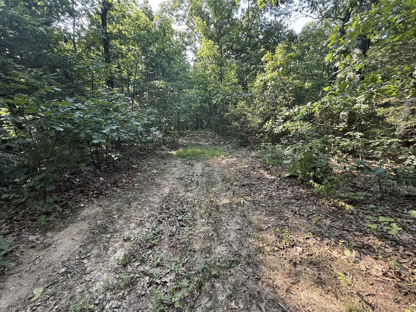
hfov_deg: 102.1
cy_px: 156
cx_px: 208
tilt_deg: -12.9
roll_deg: +1.2
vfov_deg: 85.7
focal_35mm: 14
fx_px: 168
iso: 64
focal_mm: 2.22
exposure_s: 1/99
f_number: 2.2
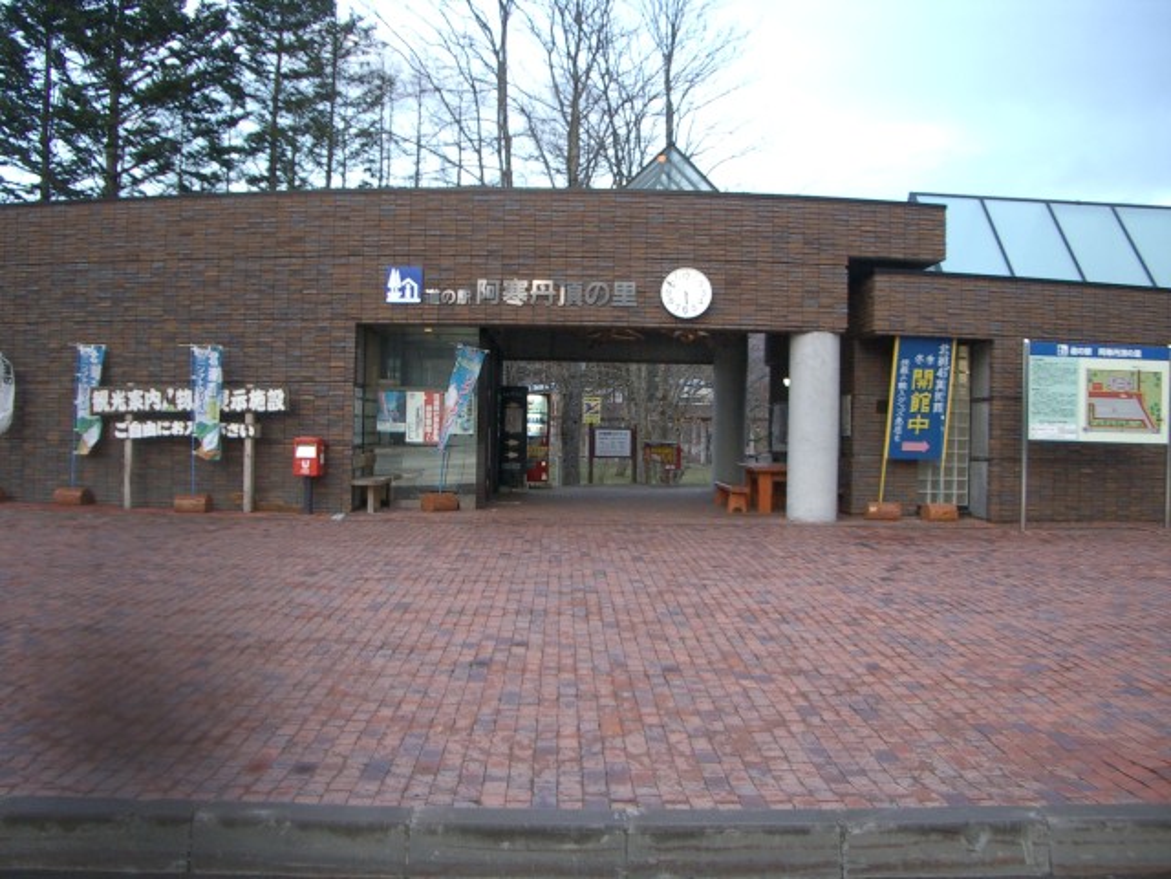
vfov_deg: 40.7
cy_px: 440
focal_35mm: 35
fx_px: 1184
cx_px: 586
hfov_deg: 52.6
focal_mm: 5.8
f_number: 2.6
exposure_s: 1/80
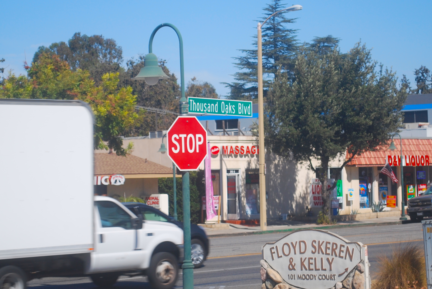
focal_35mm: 125
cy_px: 114
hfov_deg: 16.4
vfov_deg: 11.0
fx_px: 1499
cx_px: 219
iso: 100
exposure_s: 1/125
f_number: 5.6
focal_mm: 55
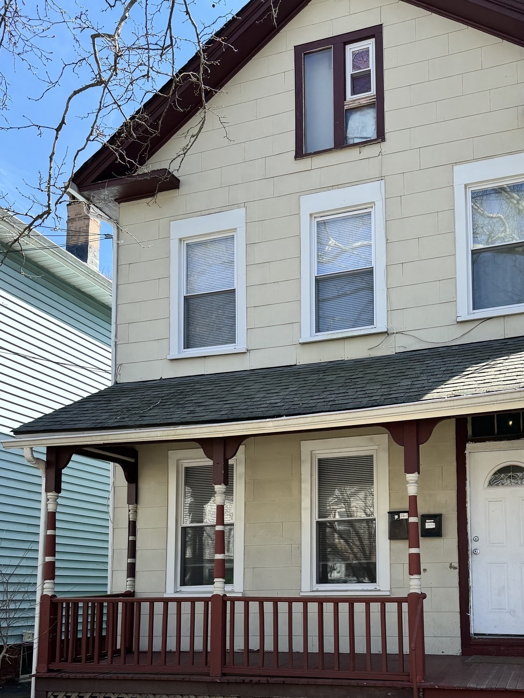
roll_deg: +1.1
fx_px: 747
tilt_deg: +7.1
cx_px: 329
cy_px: 507
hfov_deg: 38.4
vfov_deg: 48.5
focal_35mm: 37
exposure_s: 1/1425
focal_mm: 6.86
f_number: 1.78
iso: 80
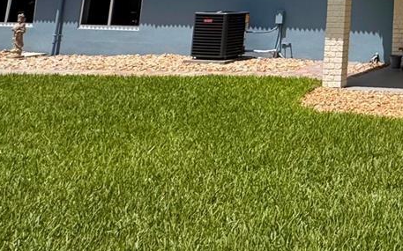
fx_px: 571
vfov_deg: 21.2
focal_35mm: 52
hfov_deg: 31.4
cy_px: -118
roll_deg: -1.0
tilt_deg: +11.0
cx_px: 504
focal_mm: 2.22
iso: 50
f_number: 2.2
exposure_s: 1/3390
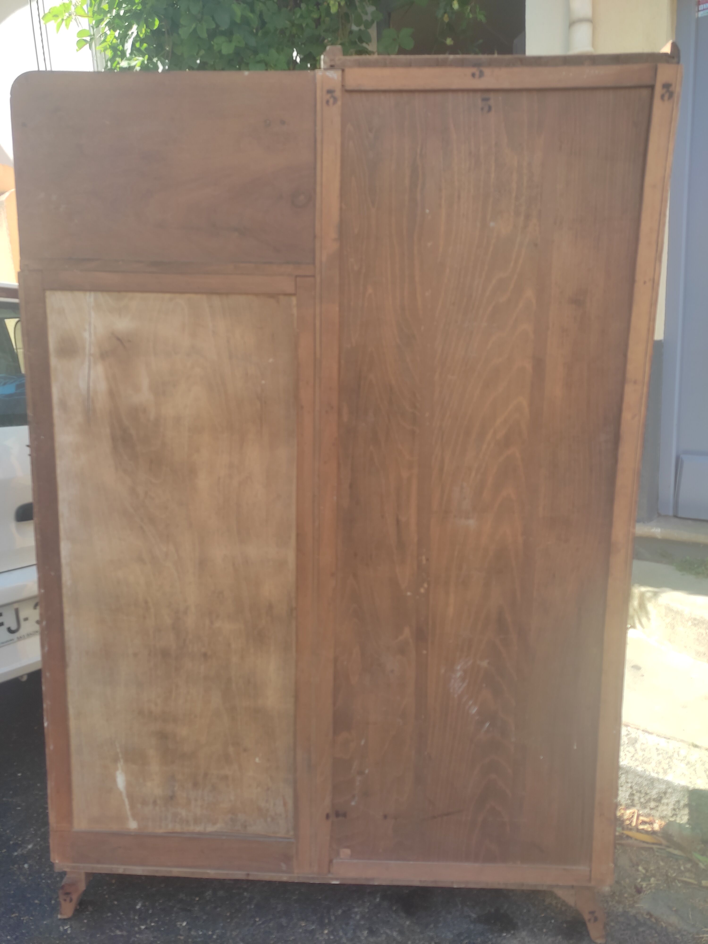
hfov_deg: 53.1
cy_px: 472
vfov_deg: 67.3
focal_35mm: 26
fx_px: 709
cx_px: 354
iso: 100
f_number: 1.79
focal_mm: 4.74
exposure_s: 1/229
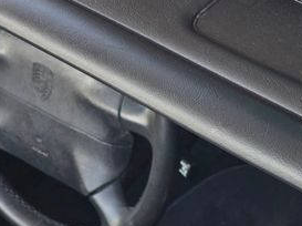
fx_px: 1411
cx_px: 316
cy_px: 88
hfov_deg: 12.1
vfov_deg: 9.1
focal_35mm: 162
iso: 64
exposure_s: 1/120
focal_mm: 7.9
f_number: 2.4
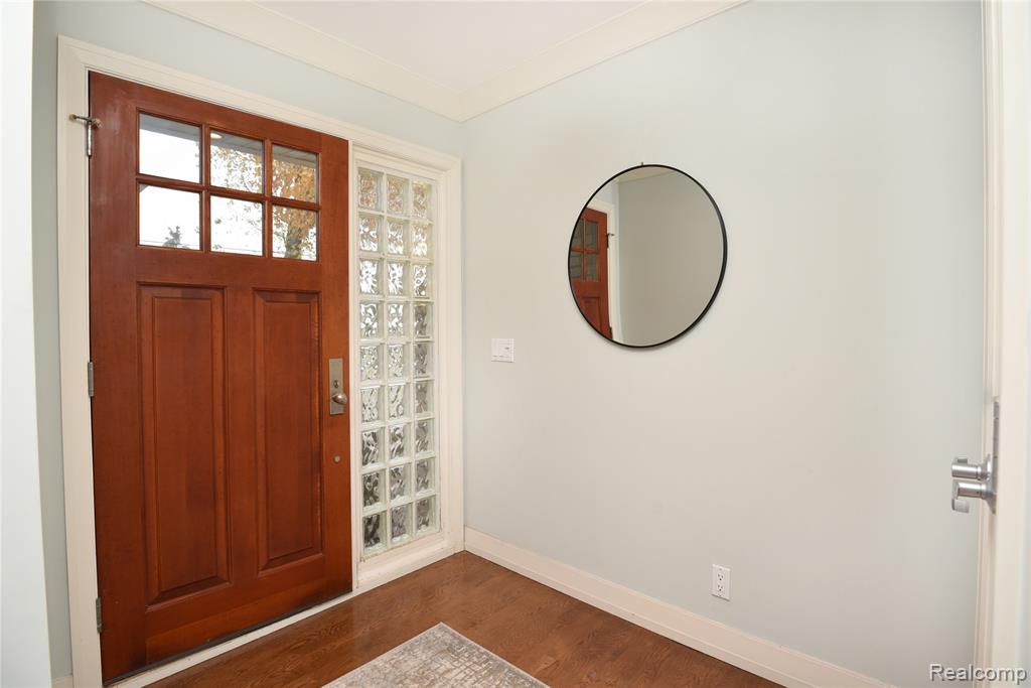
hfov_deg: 93.3
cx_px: 516
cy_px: 344
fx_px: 487
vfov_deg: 70.5
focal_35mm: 17
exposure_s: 1/60
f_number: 6.3
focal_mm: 17
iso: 640
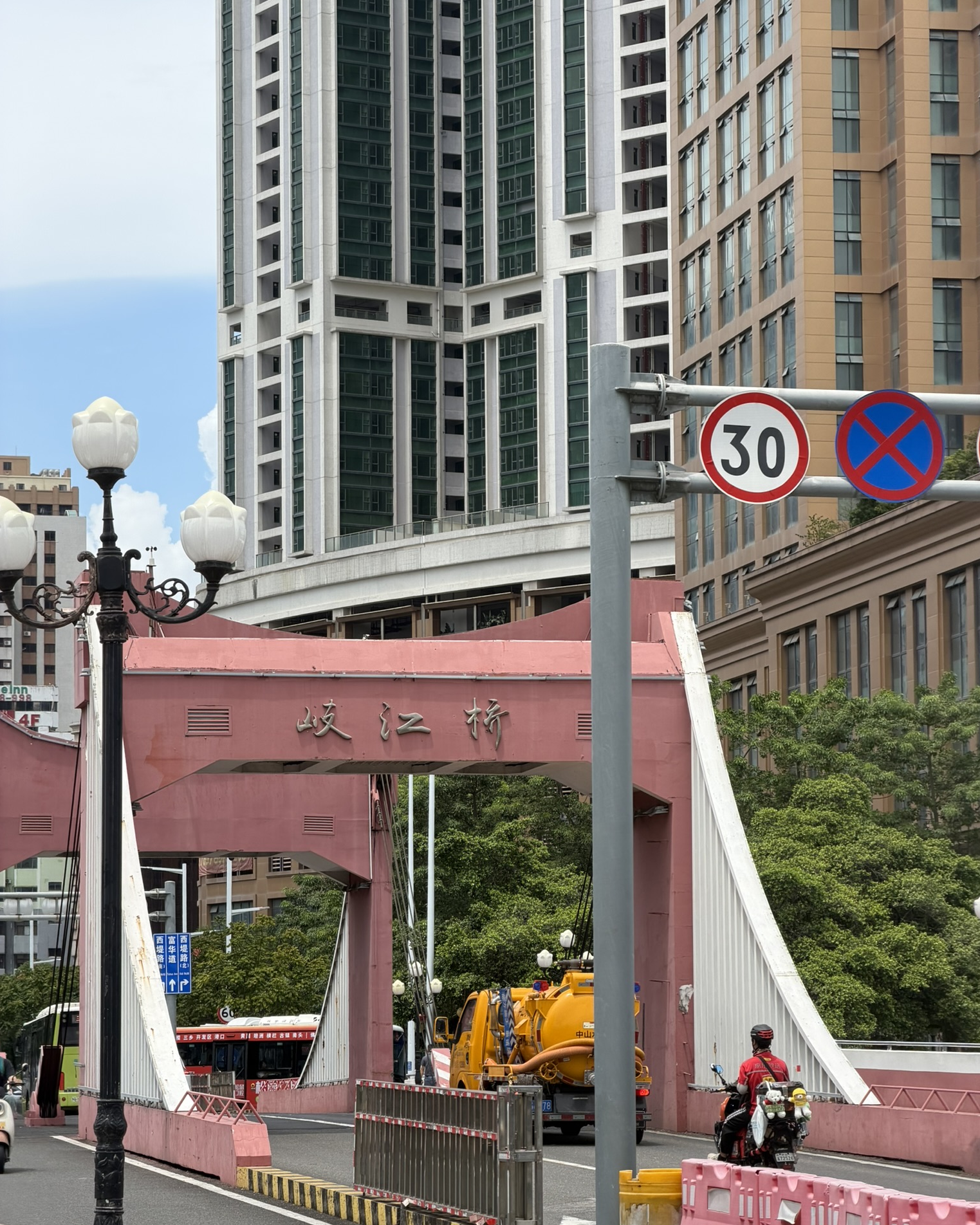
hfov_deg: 14.7
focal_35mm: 105
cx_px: 492
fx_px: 3807
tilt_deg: +5.6
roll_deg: -0.2
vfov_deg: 18.3
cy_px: 658
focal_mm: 16.89
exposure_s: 1/638
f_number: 2.8
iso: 25
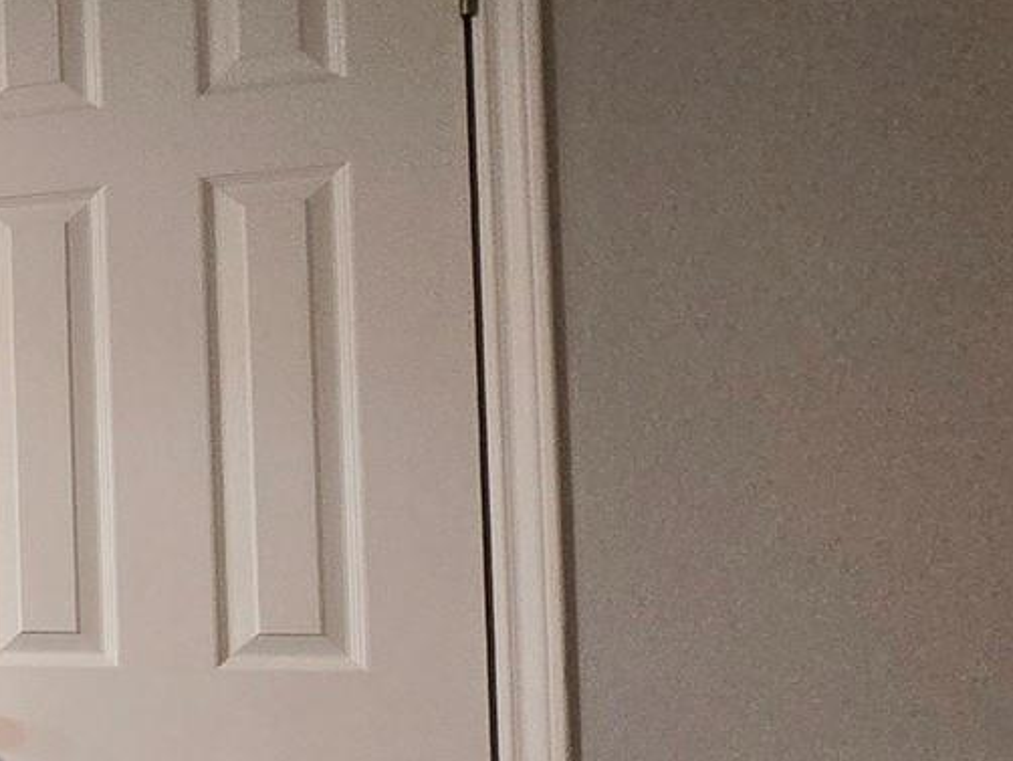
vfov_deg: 27.4
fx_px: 1552
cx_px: -1017
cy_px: 505
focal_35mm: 53
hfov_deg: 19.4
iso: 320
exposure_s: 1/60
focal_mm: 2.2
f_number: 2.2
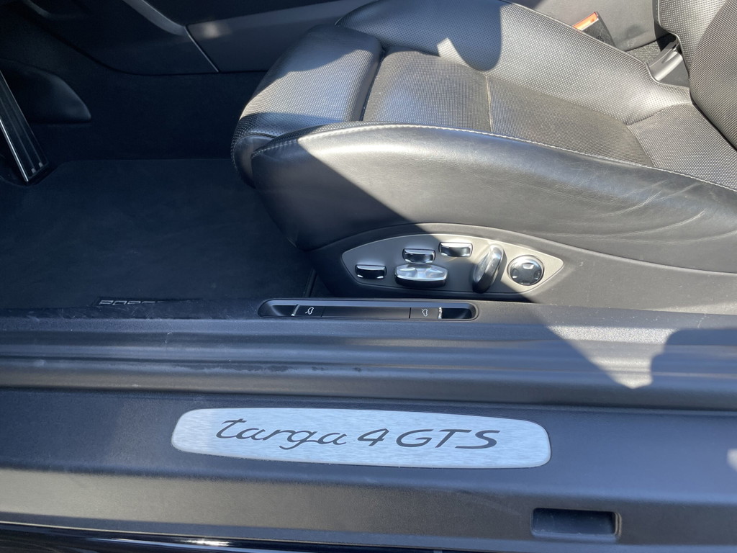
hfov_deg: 67.3
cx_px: 368
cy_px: 276
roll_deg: +5.8
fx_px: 554
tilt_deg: -36.4
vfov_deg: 53.1
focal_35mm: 26
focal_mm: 4.2
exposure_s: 1/192
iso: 32
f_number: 1.6
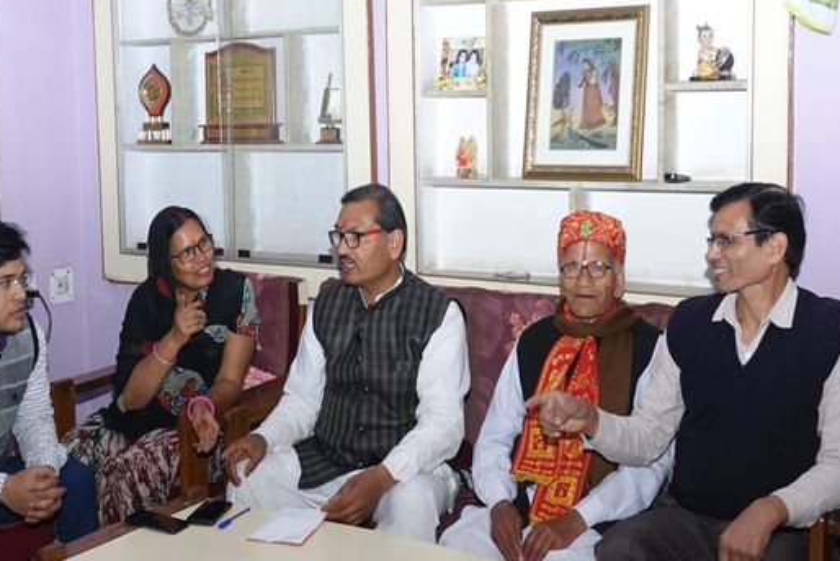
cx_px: 397
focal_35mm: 42
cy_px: 345
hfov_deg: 46.4
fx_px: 980
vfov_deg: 31.8
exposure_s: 1/125
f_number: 2.4
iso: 200
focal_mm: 8.8
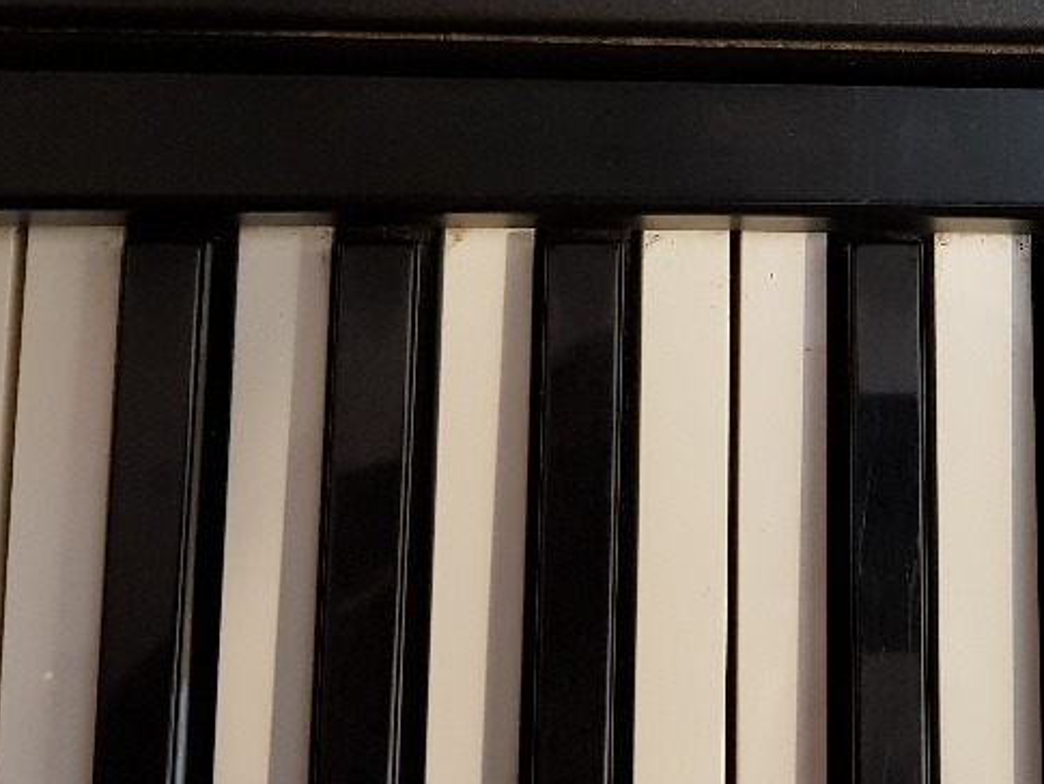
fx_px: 1840
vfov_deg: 23.7
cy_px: 158
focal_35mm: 61
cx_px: 935
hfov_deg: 30.3
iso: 200
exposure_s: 1/17
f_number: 1.7
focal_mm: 4.2
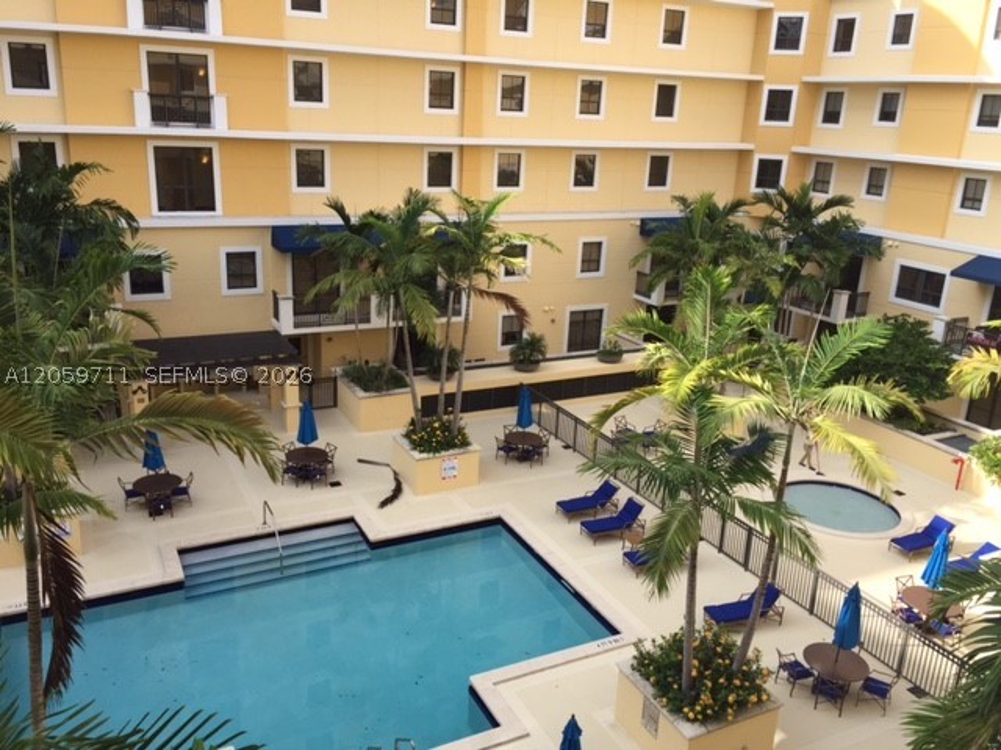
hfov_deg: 61.7
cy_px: 375
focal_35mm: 29
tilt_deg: -16.9
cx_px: 500
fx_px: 839
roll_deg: -3.7
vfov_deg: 48.2
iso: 32
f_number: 2.2
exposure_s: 1/942
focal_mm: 4.15
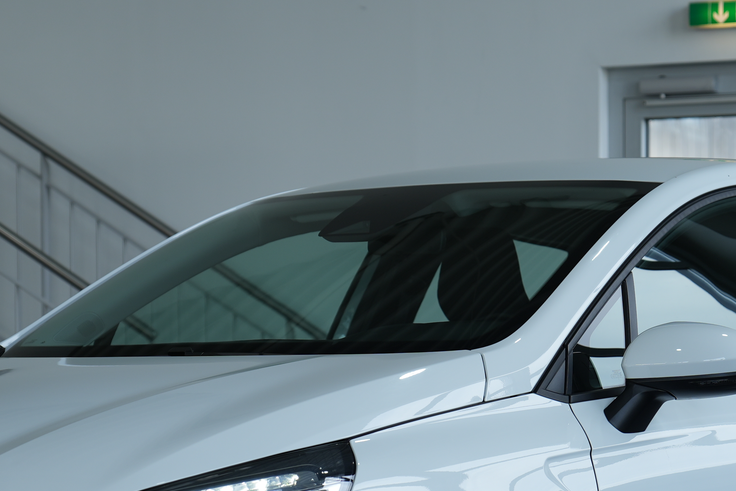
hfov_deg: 12.5
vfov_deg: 8.3
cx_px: 395
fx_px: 3373
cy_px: 367
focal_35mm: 165
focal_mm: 61
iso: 100
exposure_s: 1/100
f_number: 3.2
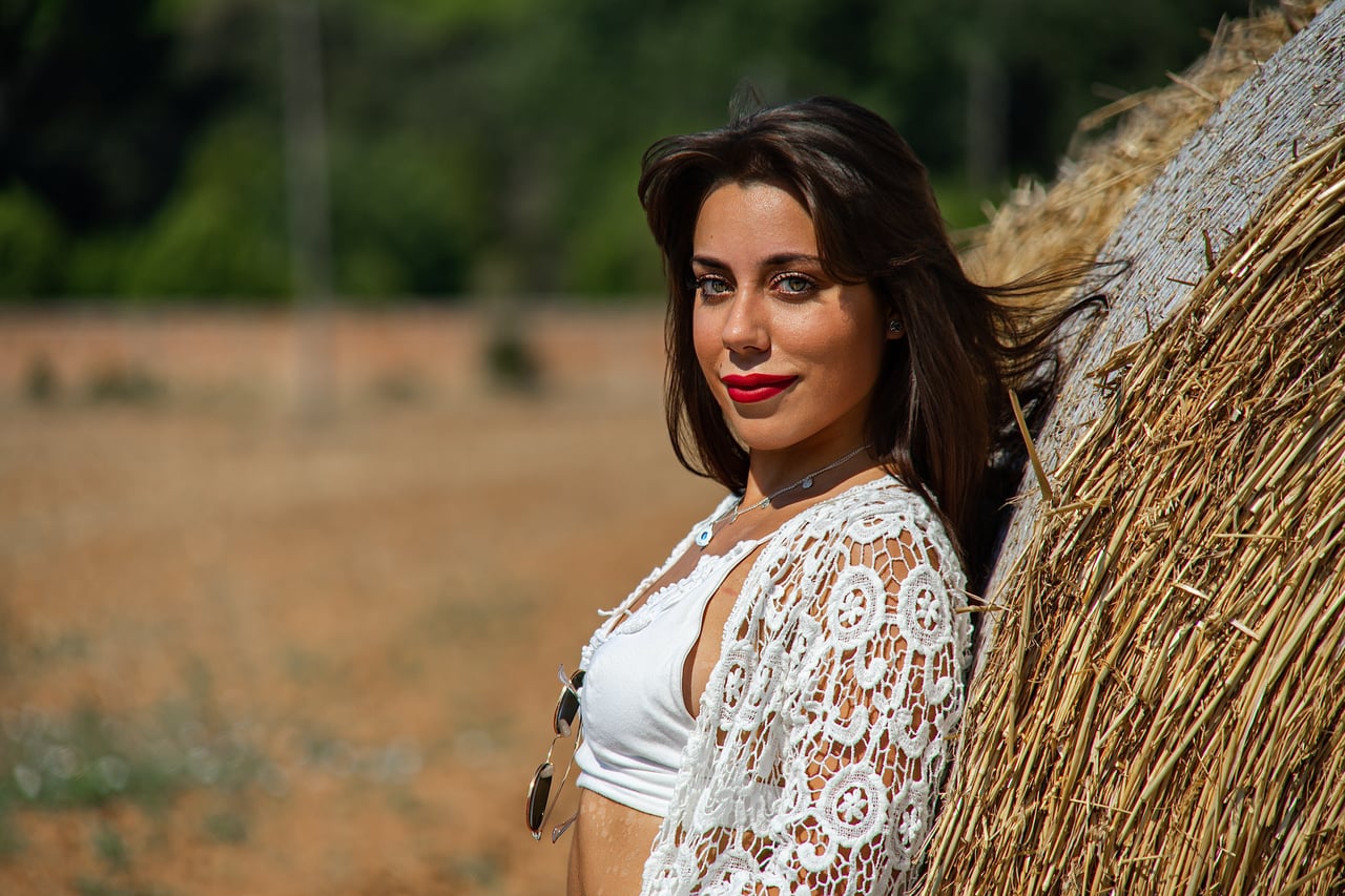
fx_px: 8965
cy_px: 448
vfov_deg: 5.7
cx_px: 672
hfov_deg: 8.6
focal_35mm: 240
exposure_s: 1/800
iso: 50
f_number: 6.3
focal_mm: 240
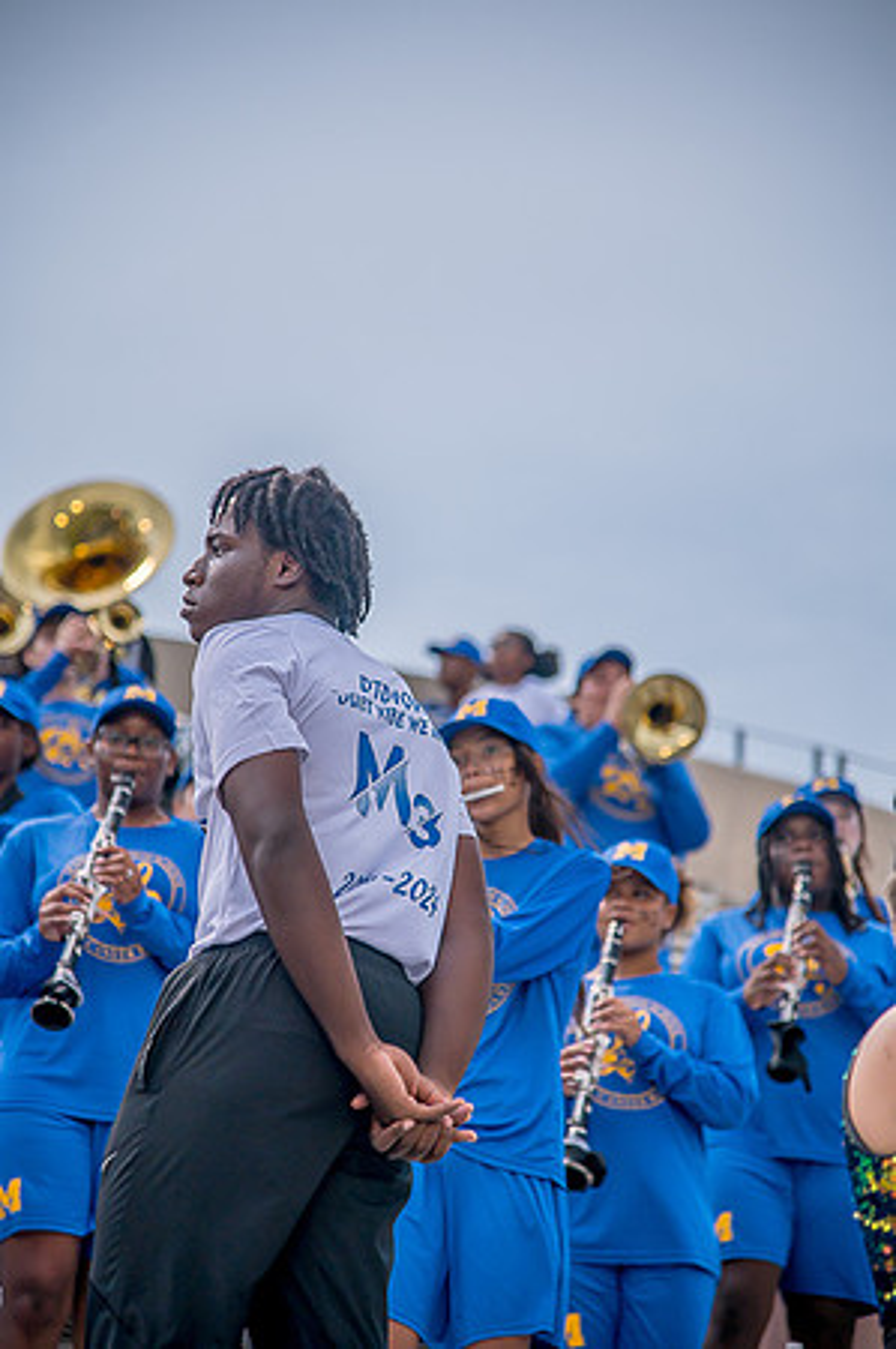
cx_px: 448
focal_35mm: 120
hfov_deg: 11.4
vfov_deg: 17.1
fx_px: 4490
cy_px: 674
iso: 400
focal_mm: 120
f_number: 4
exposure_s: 1/200
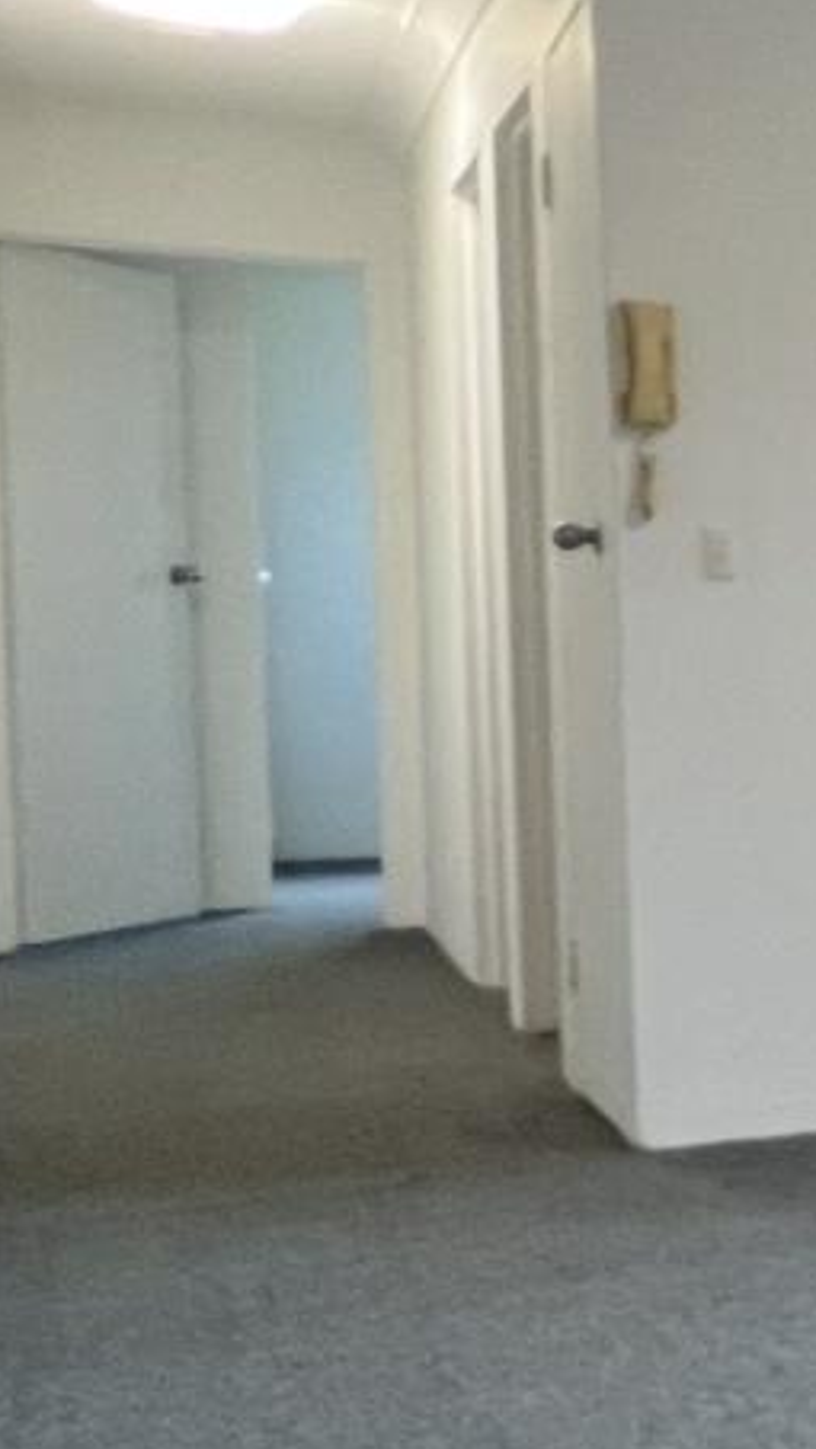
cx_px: 2525
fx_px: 2307
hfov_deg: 11.1
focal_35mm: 60
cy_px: 752
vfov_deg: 34.9
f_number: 1.8
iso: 160
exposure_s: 1/50
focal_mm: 1.57
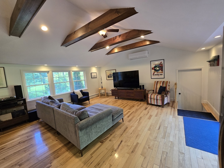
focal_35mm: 13
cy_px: 84
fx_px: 84
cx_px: 112
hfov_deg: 106.2
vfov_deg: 89.9
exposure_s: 1/60
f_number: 2.2
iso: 200
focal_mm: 2.2
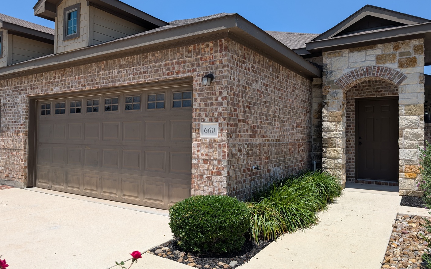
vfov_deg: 47.6
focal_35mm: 26
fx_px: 305
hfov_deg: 70.4
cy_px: 137
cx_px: 214
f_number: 1.68
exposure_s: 1/1346
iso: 23
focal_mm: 6.9
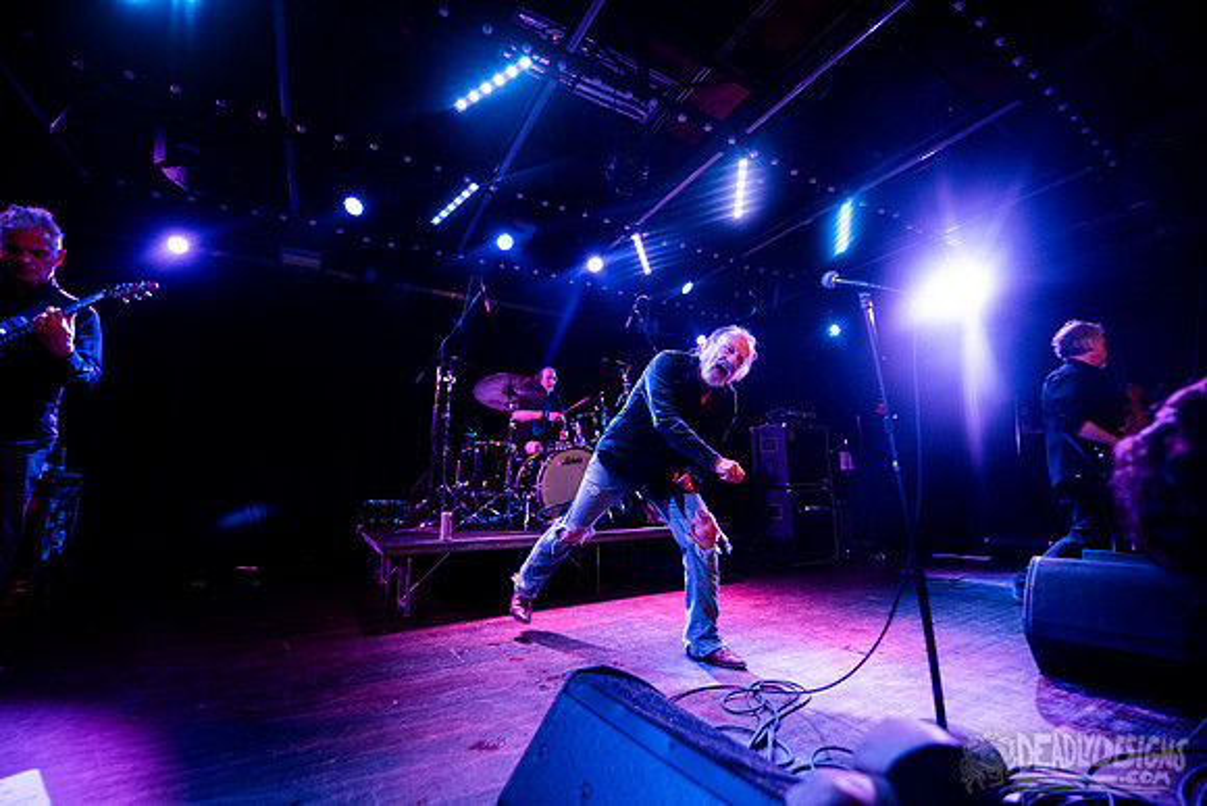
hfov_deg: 104.2
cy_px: 403
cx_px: 604
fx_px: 469
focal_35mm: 14
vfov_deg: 81.2
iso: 2500
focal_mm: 14
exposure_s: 1/125
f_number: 3.2
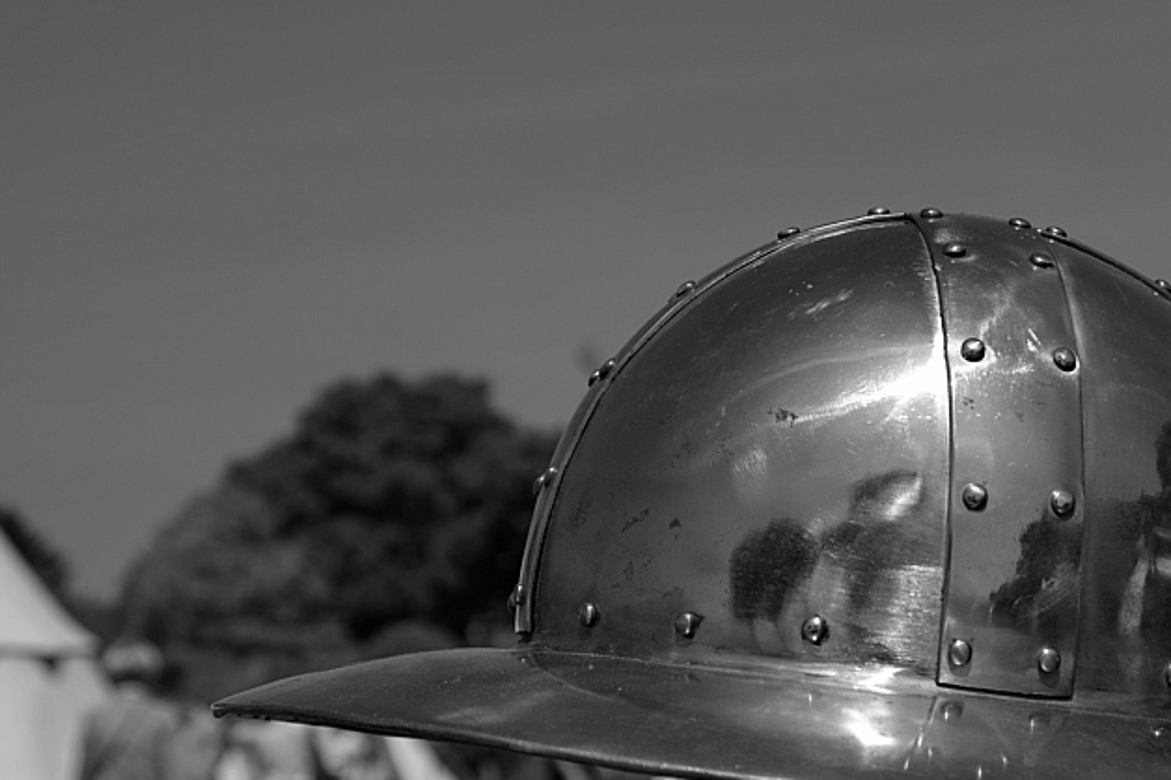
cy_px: 574
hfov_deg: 21.7
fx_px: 3023
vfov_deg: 14.6
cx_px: 914
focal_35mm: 93
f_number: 8
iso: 100
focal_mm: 38
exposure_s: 1/1000
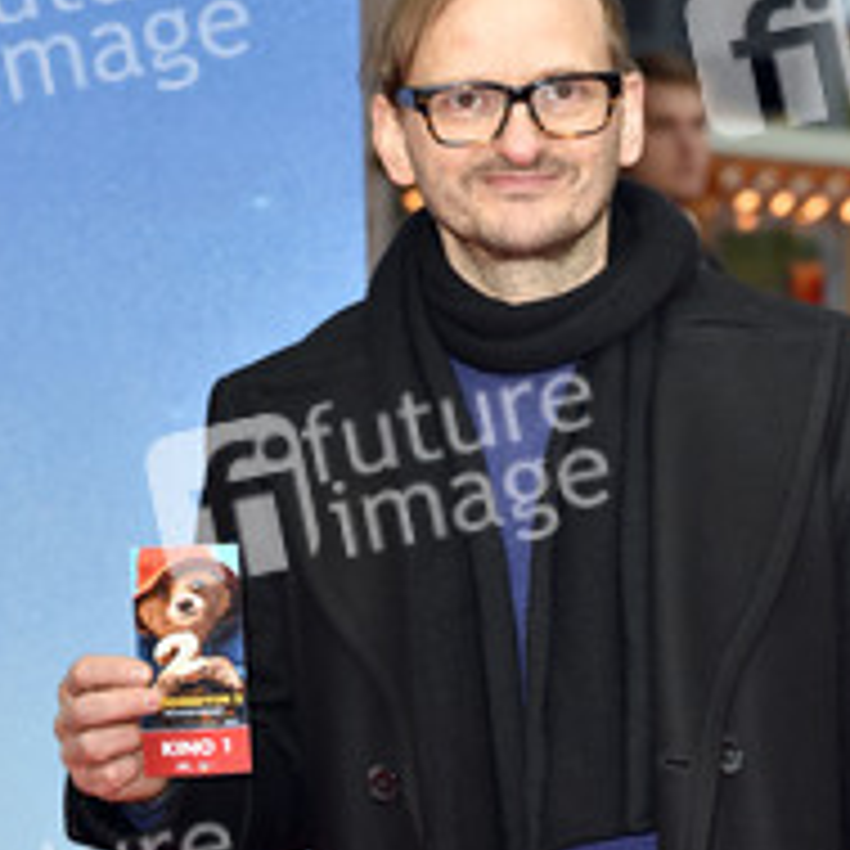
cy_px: 706
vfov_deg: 8.1
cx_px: 508
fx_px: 6001
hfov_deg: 8.1
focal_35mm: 216
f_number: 5.6
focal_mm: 120
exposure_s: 1/200
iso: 640
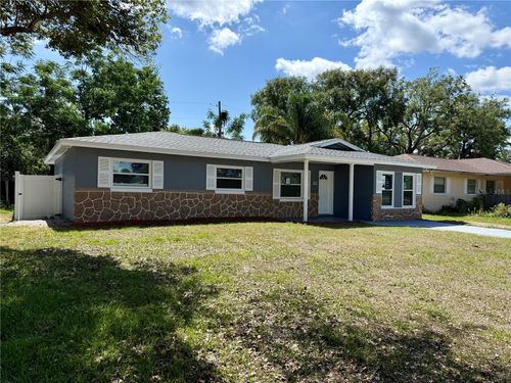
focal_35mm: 24
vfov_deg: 56.8
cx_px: 256
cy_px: 192
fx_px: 354
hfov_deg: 71.6
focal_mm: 6.76
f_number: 1.78
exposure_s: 1/4405
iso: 100
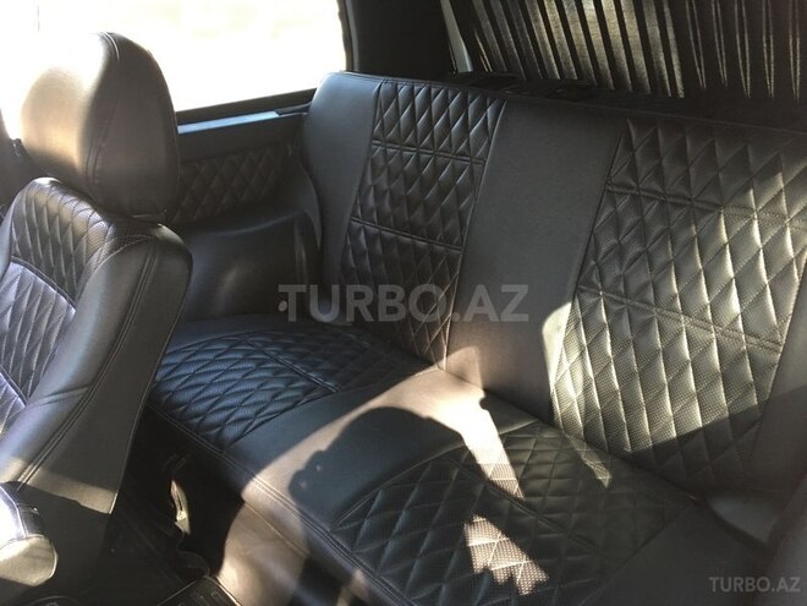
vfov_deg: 48.2
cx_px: 404
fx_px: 676
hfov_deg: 61.7
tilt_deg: -24.1
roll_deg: +2.2
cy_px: 303
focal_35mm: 29
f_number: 2.2
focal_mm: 4.15
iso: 125
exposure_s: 1/33
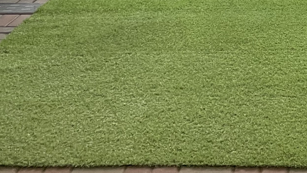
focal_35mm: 92
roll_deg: +0.7
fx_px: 749
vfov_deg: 11.8
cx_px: 316
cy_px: -167
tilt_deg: -3.4
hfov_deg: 22.2
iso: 100
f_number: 1.6
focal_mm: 4.2
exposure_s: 1/60
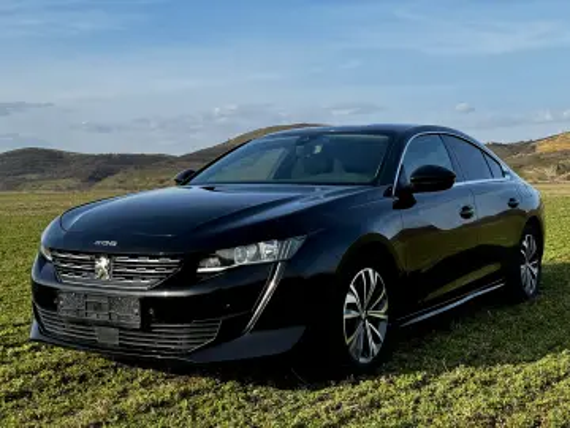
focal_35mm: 48
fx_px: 790
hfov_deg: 39.7
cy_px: 214
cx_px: 285
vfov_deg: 30.3
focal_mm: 6.76
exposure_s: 1/2959
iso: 64
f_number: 1.78
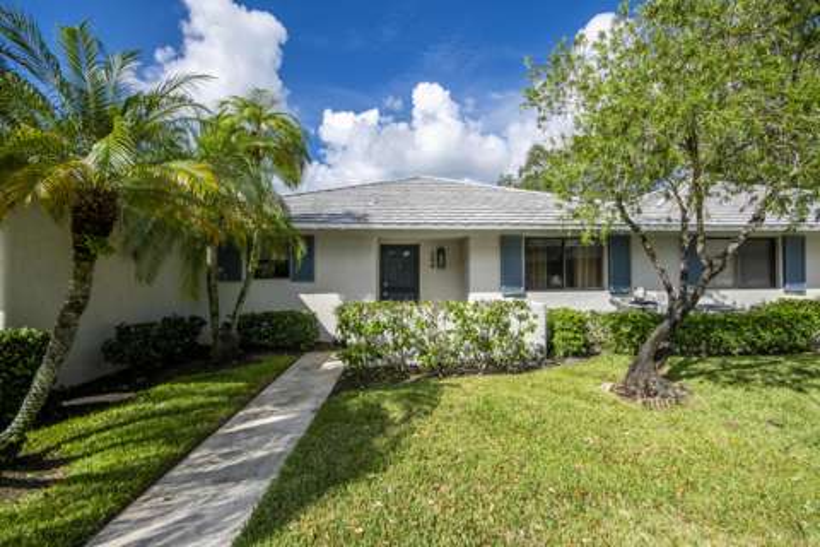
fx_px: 342
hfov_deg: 100.4
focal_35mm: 15
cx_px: 410
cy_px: 274
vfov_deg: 77.3
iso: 100
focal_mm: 10
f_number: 8
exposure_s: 1/500
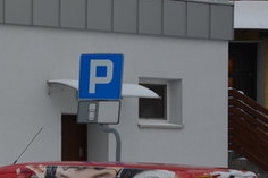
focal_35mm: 149
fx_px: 1108
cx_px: -192
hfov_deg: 12.7
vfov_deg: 9.2
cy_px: 156
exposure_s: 1/250
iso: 110
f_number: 8
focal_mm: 26
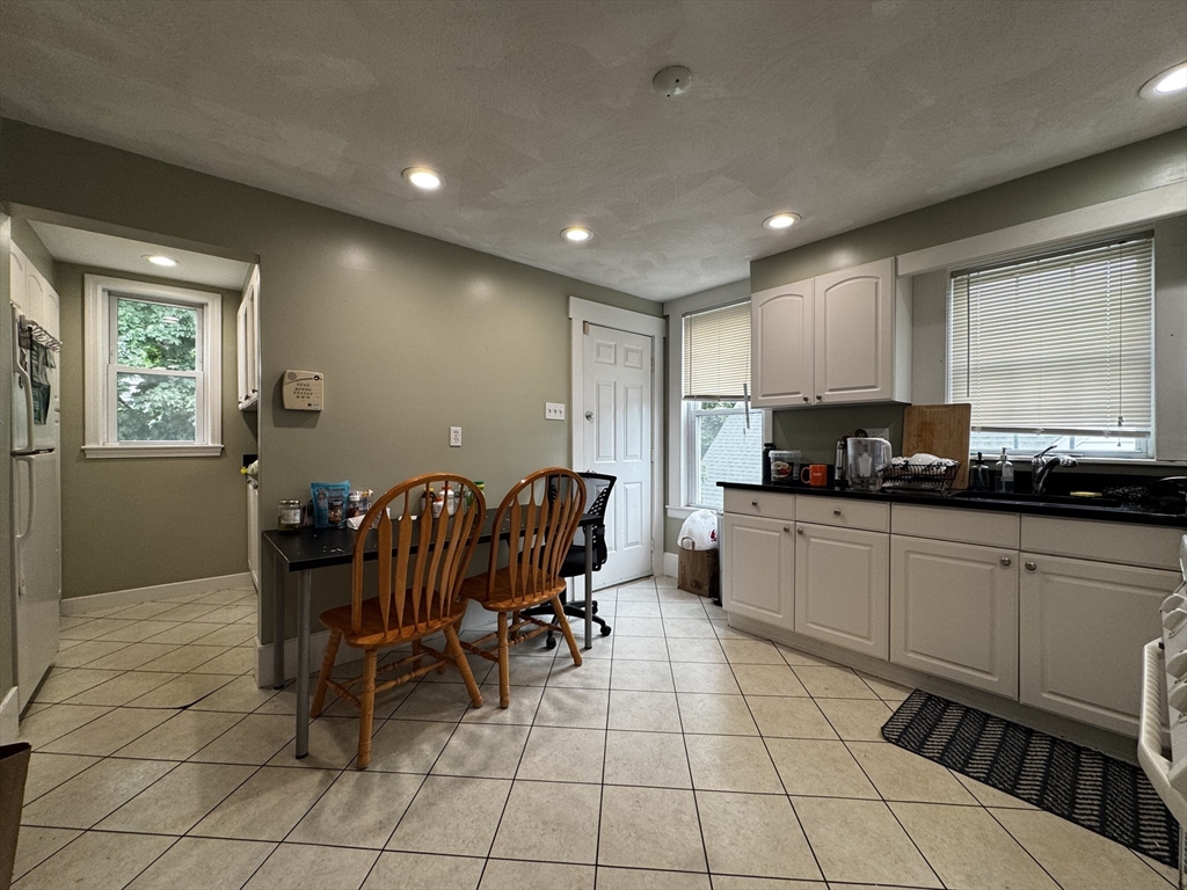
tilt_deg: -0.4
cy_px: 445
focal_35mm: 14
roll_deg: +1.3
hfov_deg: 102.1
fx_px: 480
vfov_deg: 85.7
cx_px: 594
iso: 125
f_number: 2.2
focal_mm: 2.22
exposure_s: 1/120
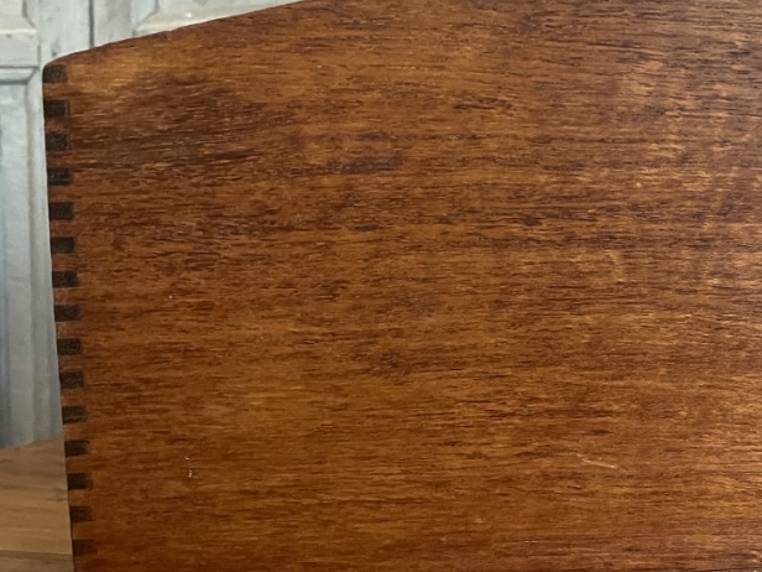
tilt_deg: -2.6
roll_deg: +1.6
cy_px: 311
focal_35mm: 51
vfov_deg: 28.5
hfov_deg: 34.5
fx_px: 1123
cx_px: 743
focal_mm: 4.2
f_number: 1.6
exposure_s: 1/50
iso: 500
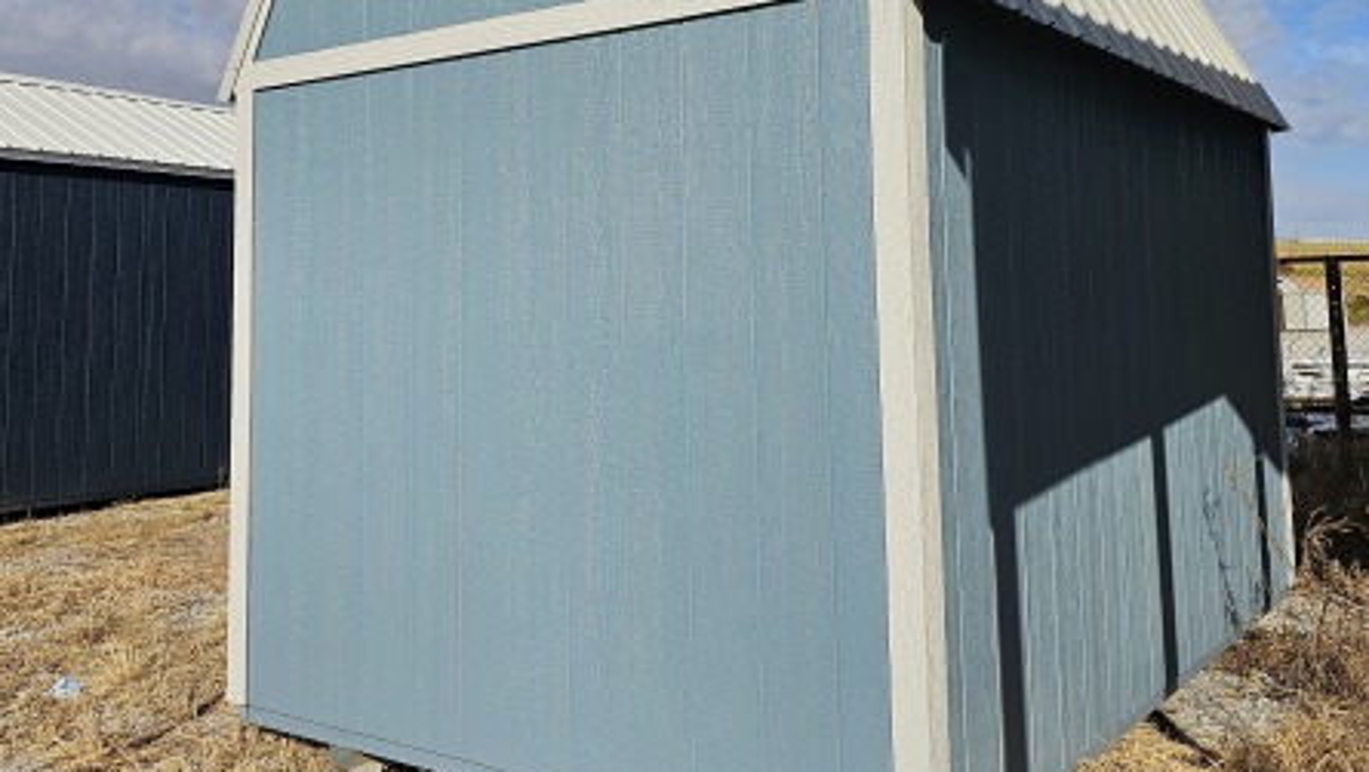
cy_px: 197
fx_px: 1308
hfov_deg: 55.3
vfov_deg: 32.3
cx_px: 683
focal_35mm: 36
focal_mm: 6.3
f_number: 1.7
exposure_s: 1/1350
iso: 10
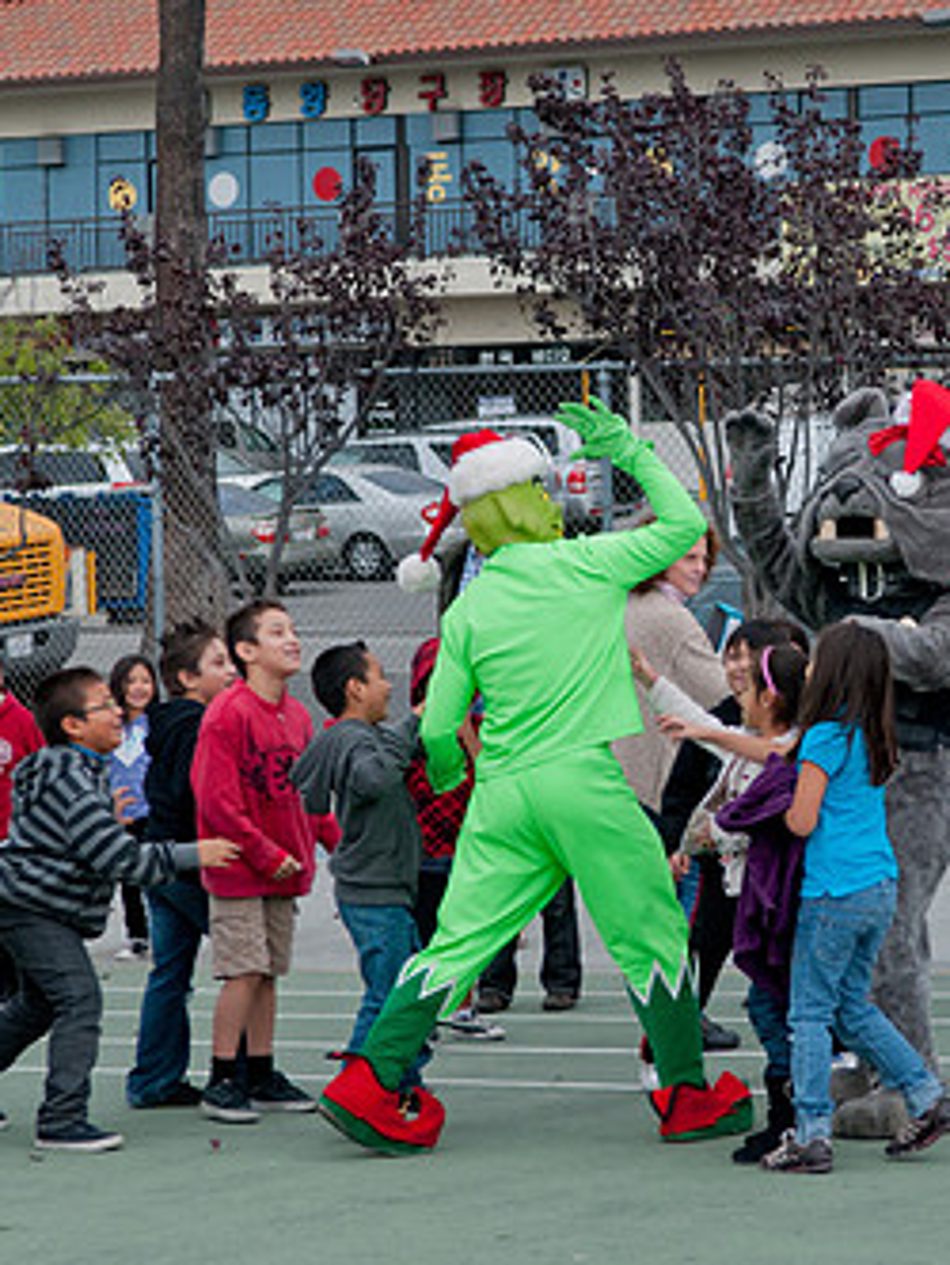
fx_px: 5040
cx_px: 855
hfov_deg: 10.7
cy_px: 655
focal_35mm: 138
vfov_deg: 14.3
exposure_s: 1/640
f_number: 4.5
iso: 400
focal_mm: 55
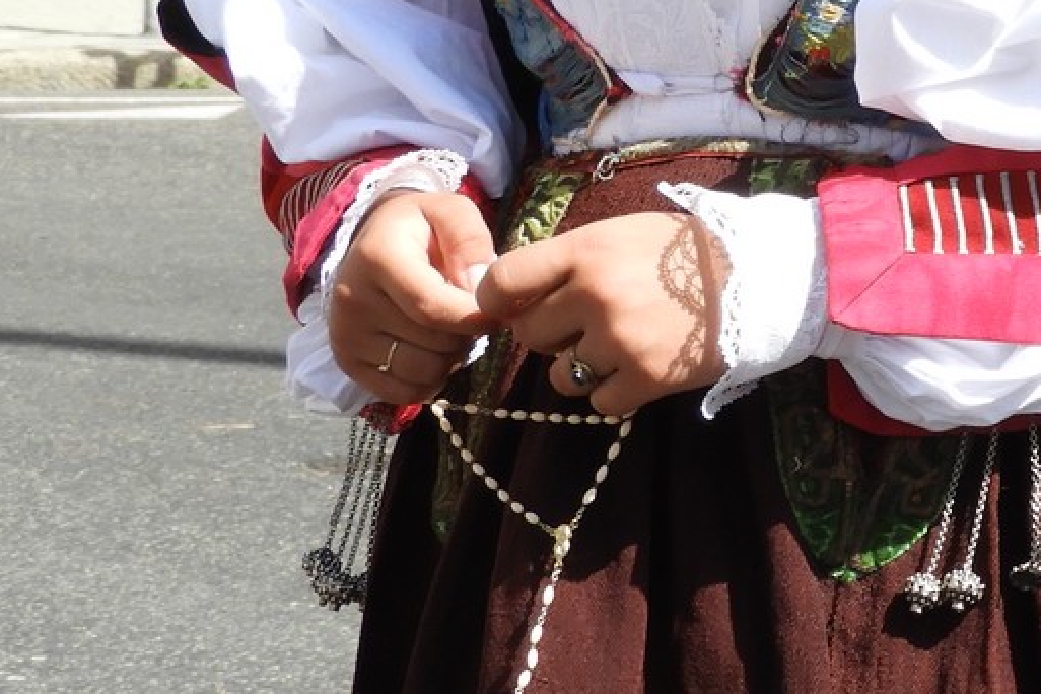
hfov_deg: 5.9
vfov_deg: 4.0
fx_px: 10033
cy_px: 118
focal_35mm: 347
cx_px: 1504
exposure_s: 1/320
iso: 100
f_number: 4.8
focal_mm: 17
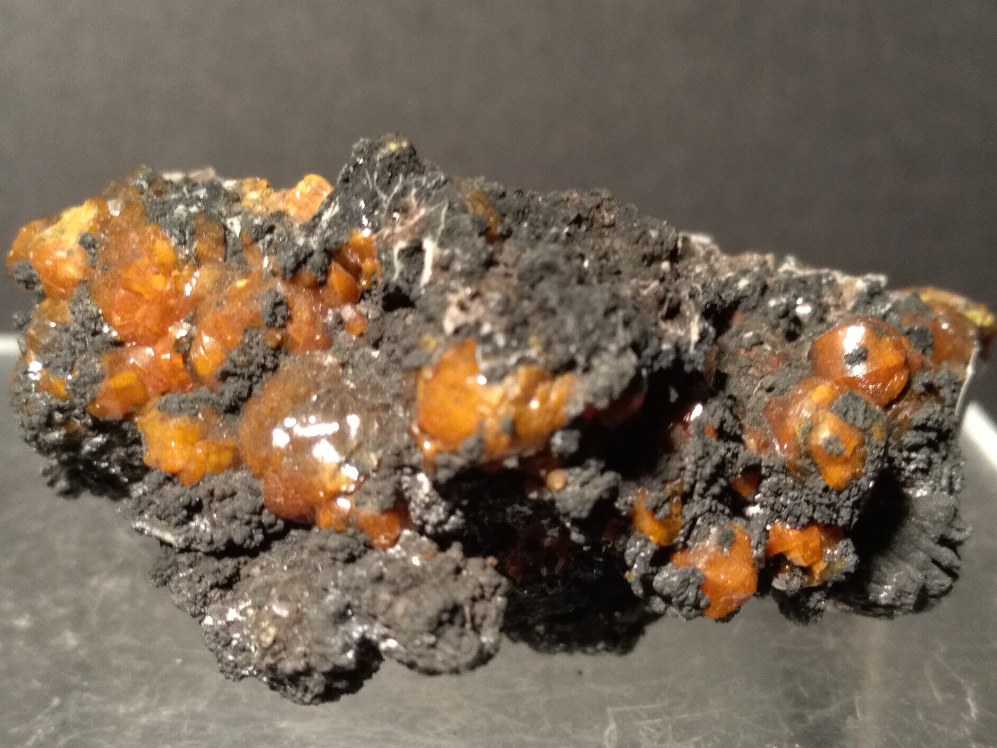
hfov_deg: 67.3
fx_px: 749
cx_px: 498
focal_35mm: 26
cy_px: 374
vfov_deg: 53.1
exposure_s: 1/33.3
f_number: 2
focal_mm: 3.54
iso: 295
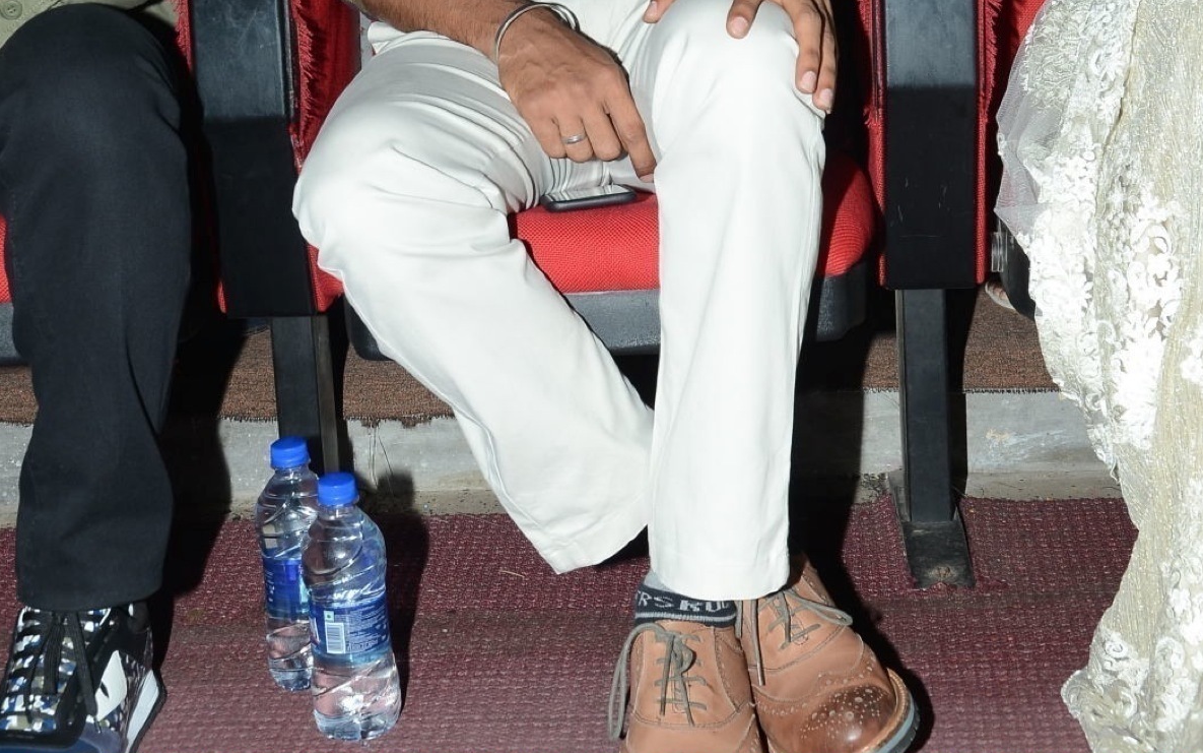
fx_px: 2295
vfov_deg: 18.2
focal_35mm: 70
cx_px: 607
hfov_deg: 29.4
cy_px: 42
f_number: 5.6
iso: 250
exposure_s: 1/160
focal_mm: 30
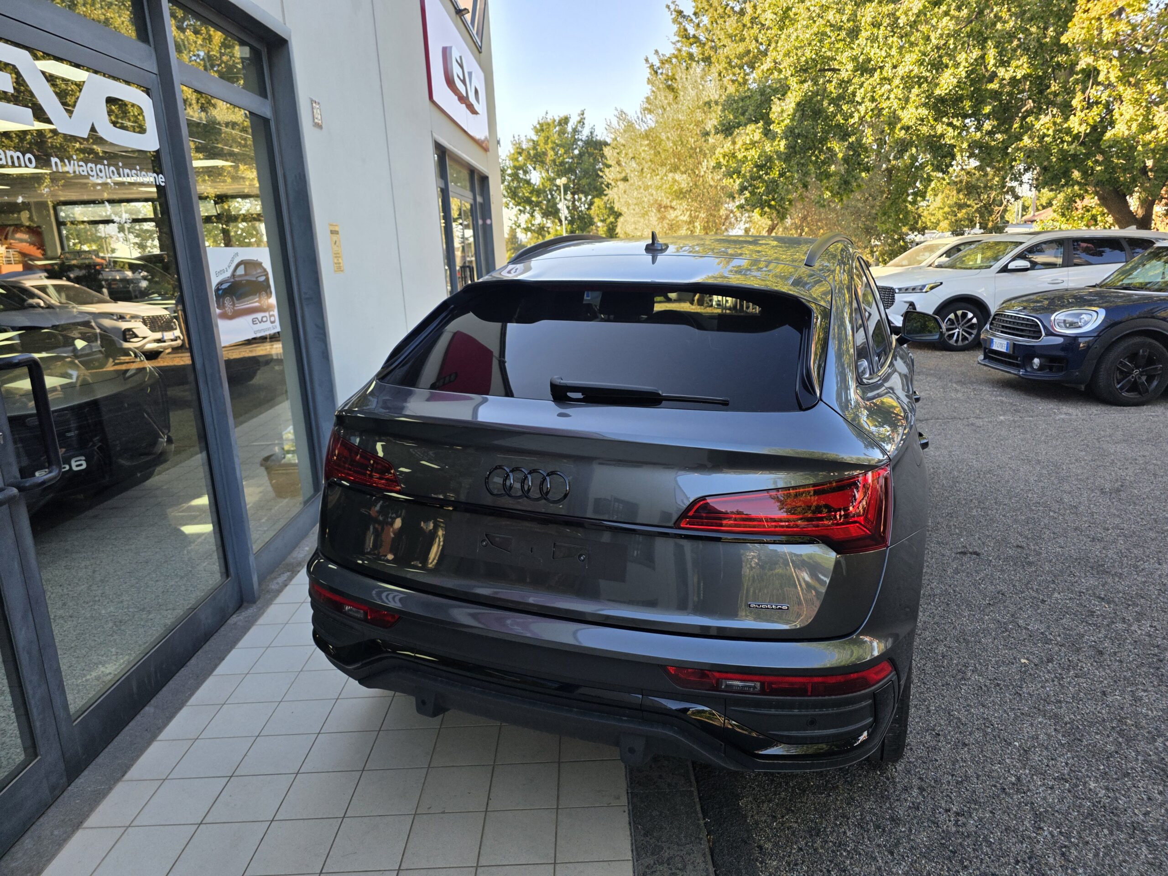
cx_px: 584
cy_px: 438
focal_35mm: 23
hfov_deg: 73.9
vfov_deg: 58.9
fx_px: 776
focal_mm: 6.3
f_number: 1.7
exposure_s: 1/359
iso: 50
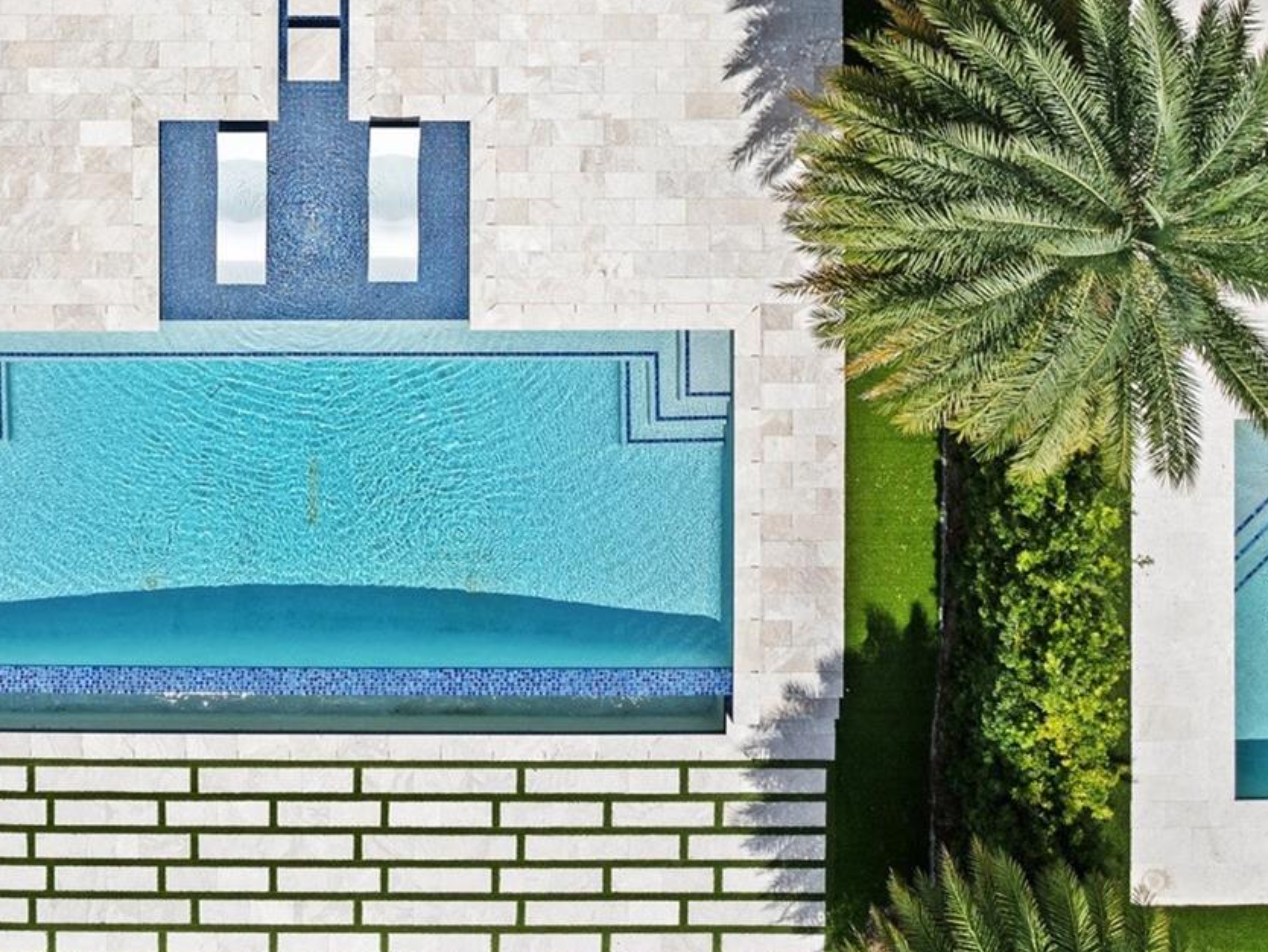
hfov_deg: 39.6
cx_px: 252
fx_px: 1685
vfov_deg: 29.9
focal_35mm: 46
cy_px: 60
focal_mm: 12.29
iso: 100
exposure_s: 1/3200
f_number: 2.8
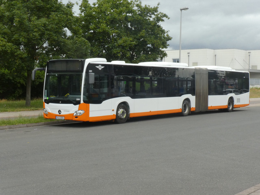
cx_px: 130
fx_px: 428
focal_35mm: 57
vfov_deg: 25.7
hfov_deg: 33.8
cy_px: 98
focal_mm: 10.3
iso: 250
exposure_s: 1/80
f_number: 4.2
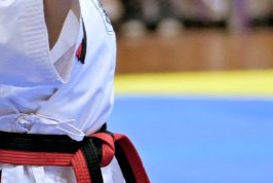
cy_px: 115
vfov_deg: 1.9
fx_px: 5580
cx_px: -118
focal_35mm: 735
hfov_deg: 2.8
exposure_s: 1/500
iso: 2000
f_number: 2.8
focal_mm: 102
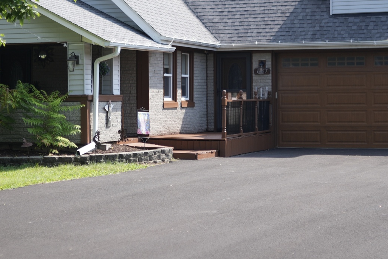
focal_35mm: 83
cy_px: 68
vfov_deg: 16.4
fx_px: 892
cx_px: 158
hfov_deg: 24.5
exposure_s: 1/2500
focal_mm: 35
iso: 100
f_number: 1.4
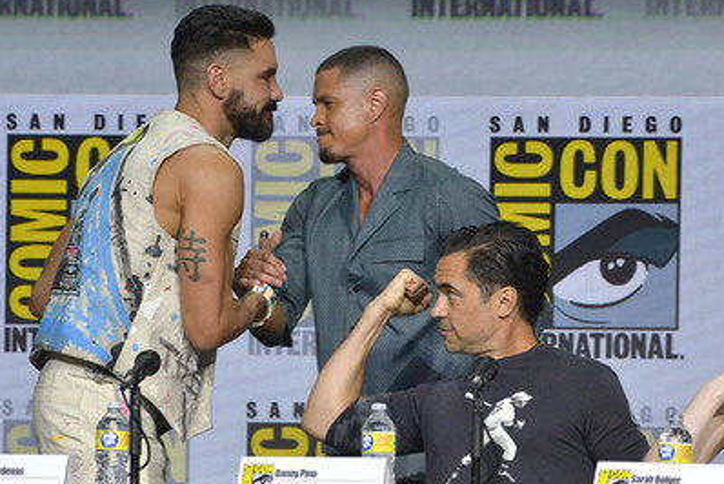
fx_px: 6138
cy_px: 247
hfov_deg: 6.7
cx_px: 320
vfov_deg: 4.5
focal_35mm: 305
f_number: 6.3
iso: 1600
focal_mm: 270
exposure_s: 1/250
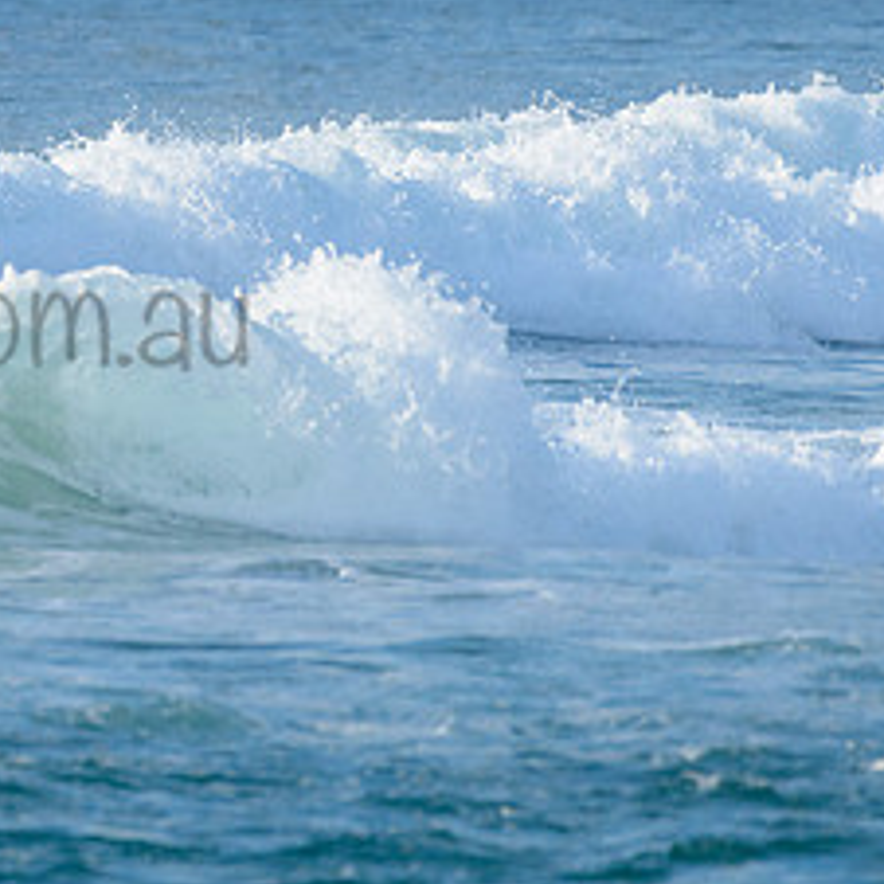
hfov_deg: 1.3
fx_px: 38716
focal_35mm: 1340
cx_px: -408
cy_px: 117
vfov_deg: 1.3
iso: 450
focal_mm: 500
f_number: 5.6
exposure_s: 1/2000
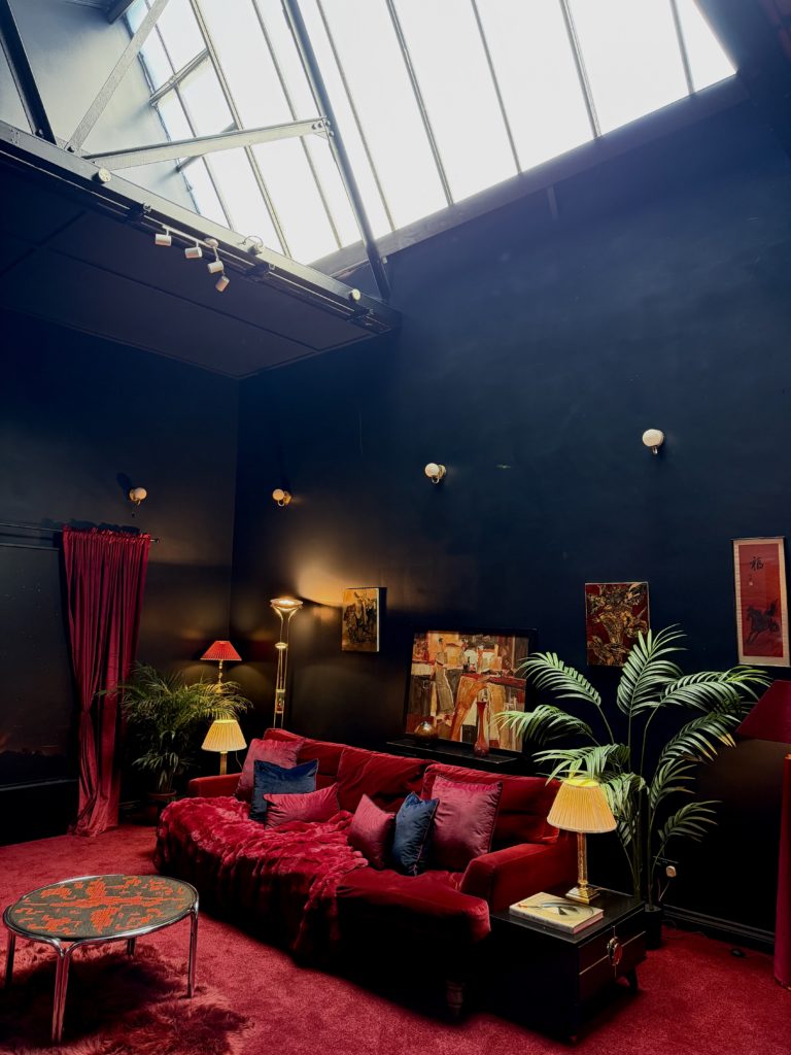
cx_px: 396
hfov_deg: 56.8
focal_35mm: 24
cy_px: 528
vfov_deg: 71.6
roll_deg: -0.9
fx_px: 731
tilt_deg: +6.4
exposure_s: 1/60
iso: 400
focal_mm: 6.76
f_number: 1.78
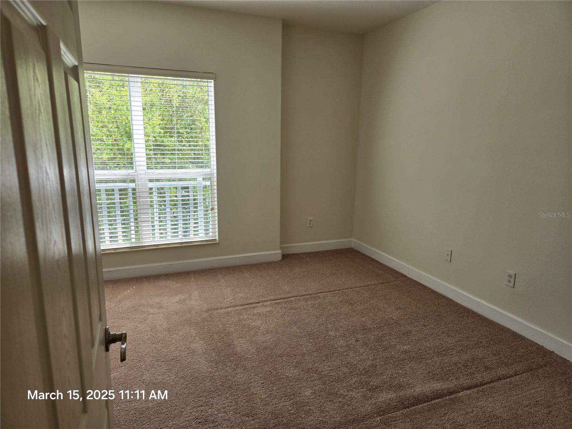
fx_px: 380
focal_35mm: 23
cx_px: 286
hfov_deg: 73.9
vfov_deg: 58.9
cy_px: 214
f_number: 1.8
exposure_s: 1/234
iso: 25
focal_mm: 5.4
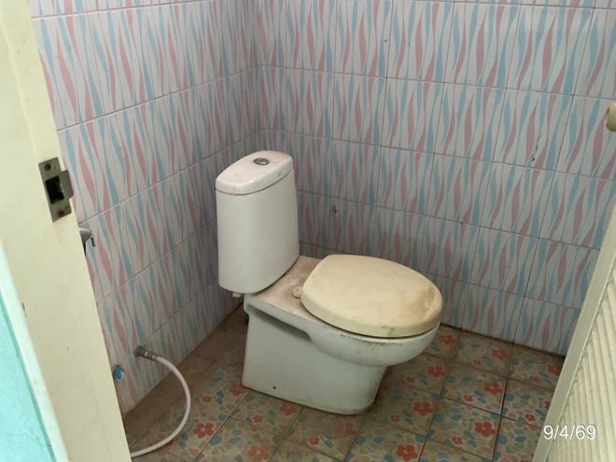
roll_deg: +2.3
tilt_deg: -27.4
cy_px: 231
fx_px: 516
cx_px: 308
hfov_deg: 61.7
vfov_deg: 48.2
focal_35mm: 29
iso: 100
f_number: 1.8
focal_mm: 3
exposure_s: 1/50
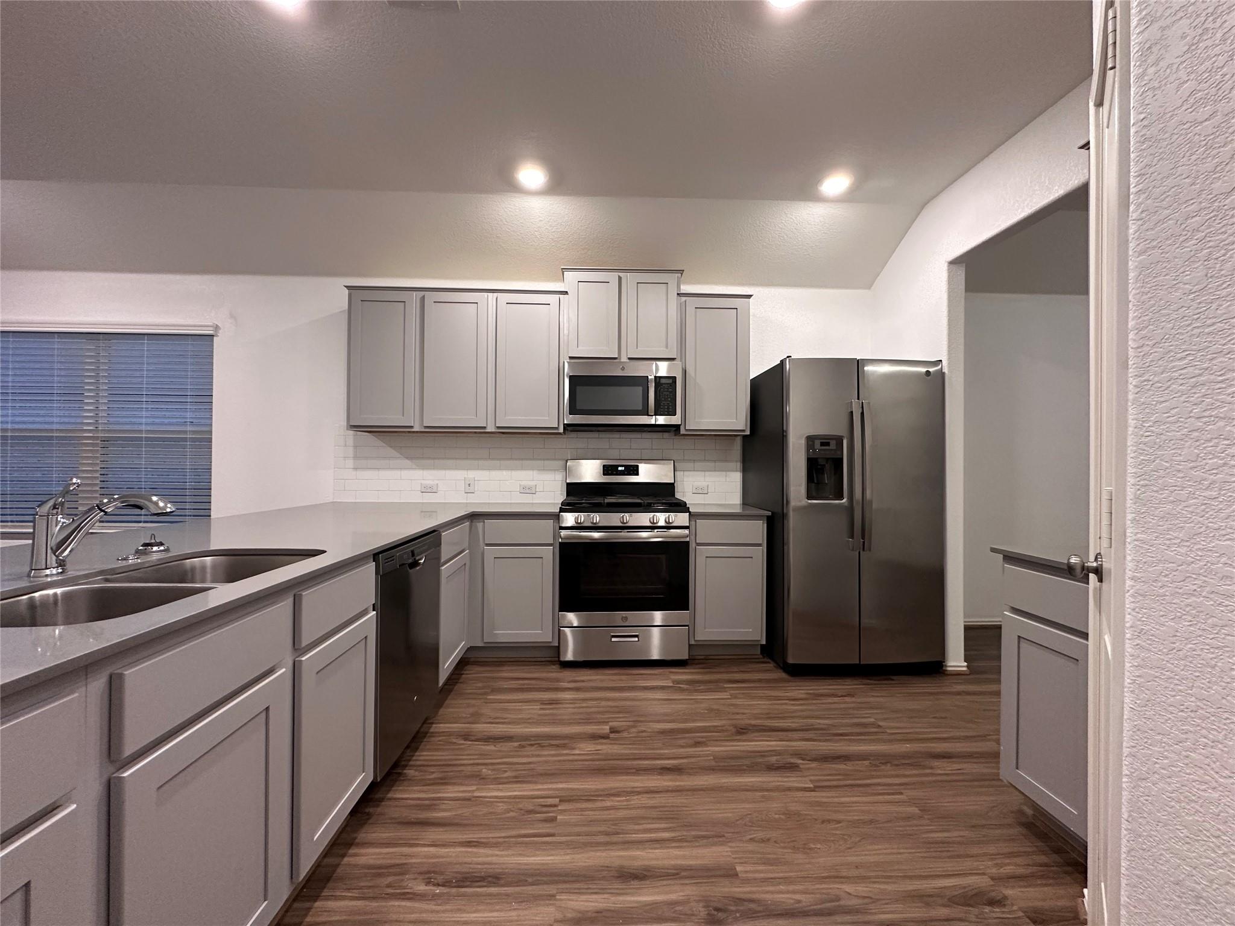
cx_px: 618
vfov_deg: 85.7
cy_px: 463
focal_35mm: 14
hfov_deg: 102.1
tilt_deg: +0.7
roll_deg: -0.5
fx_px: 499
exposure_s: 1/60
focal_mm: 2.22
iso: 250
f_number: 2.2
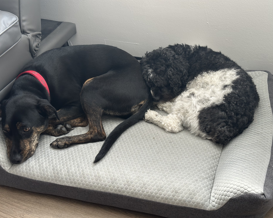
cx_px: 131
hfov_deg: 36.7
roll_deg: +6.8
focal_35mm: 51
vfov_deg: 29.7
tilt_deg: -36.2
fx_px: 412
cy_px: 111
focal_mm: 6.86
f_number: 1.78
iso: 125
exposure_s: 1/60
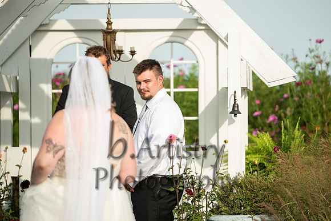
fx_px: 1631
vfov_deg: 7.7
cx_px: 188
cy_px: 97
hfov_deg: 11.6
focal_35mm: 177
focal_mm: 155
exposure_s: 1/1250
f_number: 2.8
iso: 125
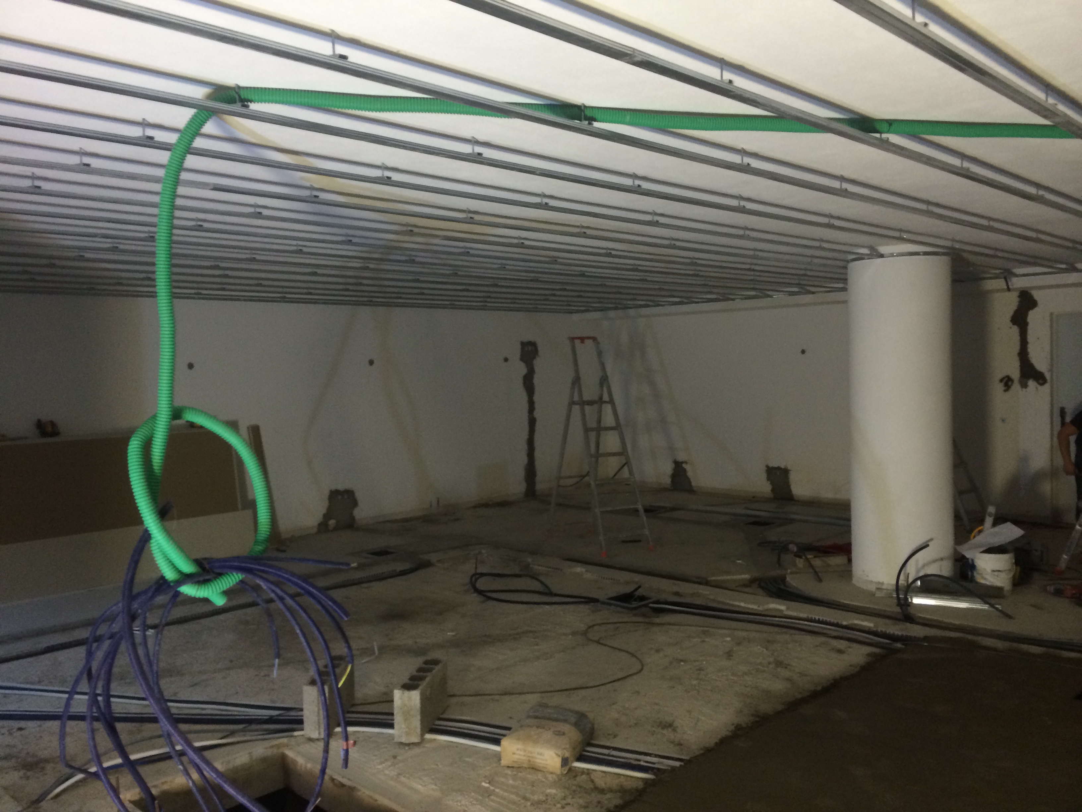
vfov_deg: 46.8
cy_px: 406
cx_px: 541
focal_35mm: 30
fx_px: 938
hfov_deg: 60.0
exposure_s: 1/30
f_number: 2.2
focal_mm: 4.12
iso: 160
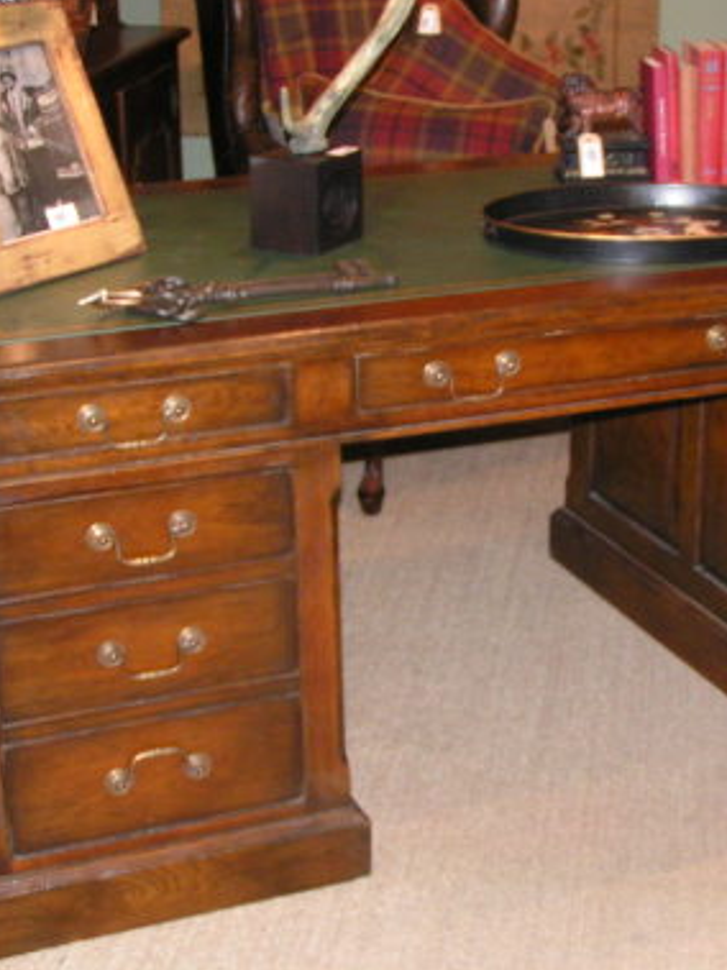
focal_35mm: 73
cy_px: 481
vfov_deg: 26.7
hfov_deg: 20.0
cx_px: 525
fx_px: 2045
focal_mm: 8.3
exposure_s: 1/60
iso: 200
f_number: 3.2
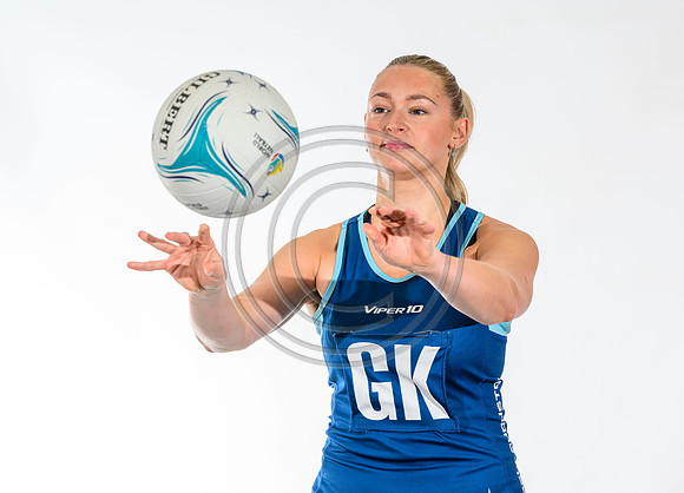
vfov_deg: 8.4
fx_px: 3344
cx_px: 325
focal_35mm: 172
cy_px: 196
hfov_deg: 11.7
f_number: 5
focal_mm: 135
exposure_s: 1/160
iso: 320
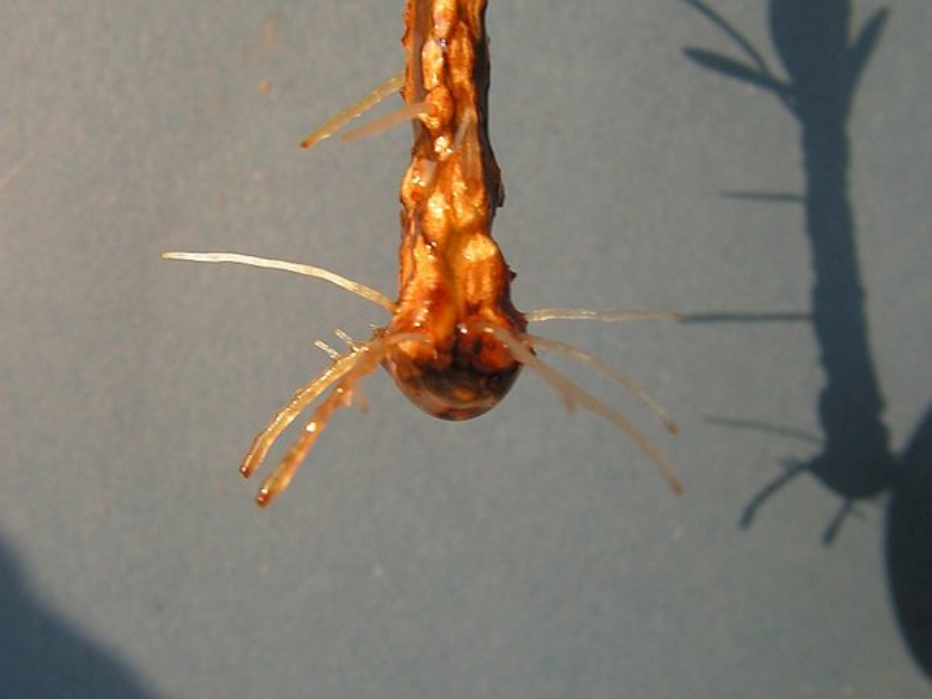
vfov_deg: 39.7
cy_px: 350
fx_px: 969
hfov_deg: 51.4
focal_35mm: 36
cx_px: 466
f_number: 4.8
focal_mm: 6
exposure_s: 1/50
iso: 64
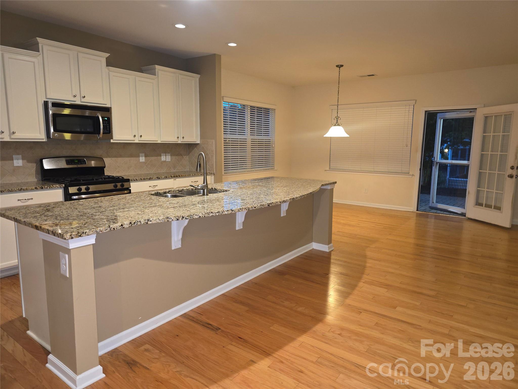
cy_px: 194
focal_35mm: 23
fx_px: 344
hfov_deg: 73.9
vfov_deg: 58.9
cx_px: 259
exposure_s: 1/12
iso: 160
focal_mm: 6.3
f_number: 1.7
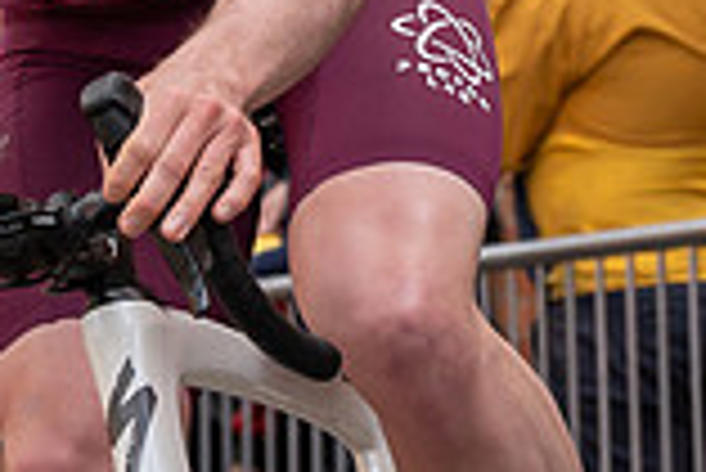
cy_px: -484
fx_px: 8421
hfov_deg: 4.8
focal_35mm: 429
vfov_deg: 3.2
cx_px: 122
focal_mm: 70
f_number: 5
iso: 320
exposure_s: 1/1000
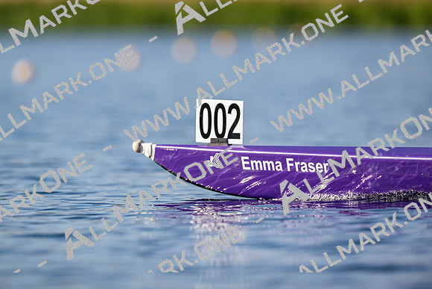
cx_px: 216
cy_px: 144
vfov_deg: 2.3
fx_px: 7201
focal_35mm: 600
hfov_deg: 3.4
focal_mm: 600
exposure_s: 1/2500
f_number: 5.6
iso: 360
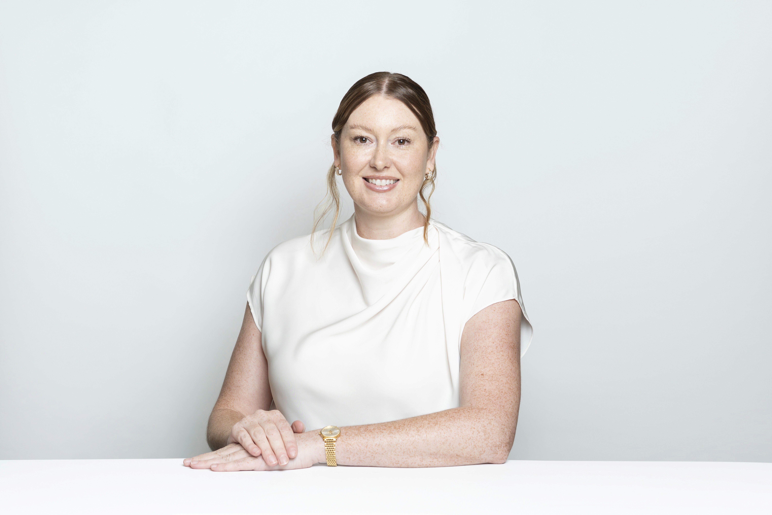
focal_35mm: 55
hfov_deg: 36.2
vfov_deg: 24.6
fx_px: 1179
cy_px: 258
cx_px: 386
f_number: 5.6
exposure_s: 1/250
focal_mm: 55
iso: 160
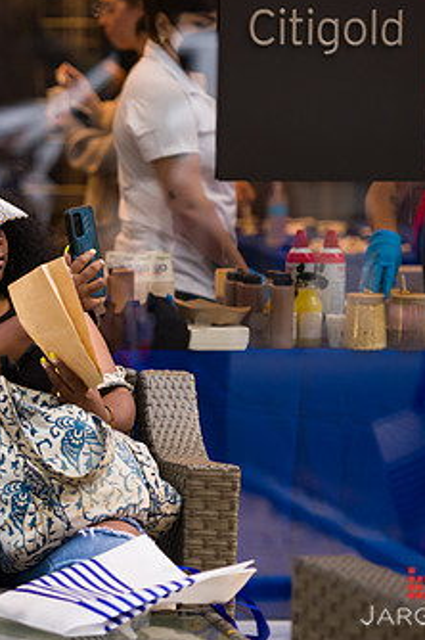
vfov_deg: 9.1
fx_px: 4010
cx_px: -11
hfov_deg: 6.0
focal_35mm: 226
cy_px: 296
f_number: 3.2
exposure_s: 1/500
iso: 800
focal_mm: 130
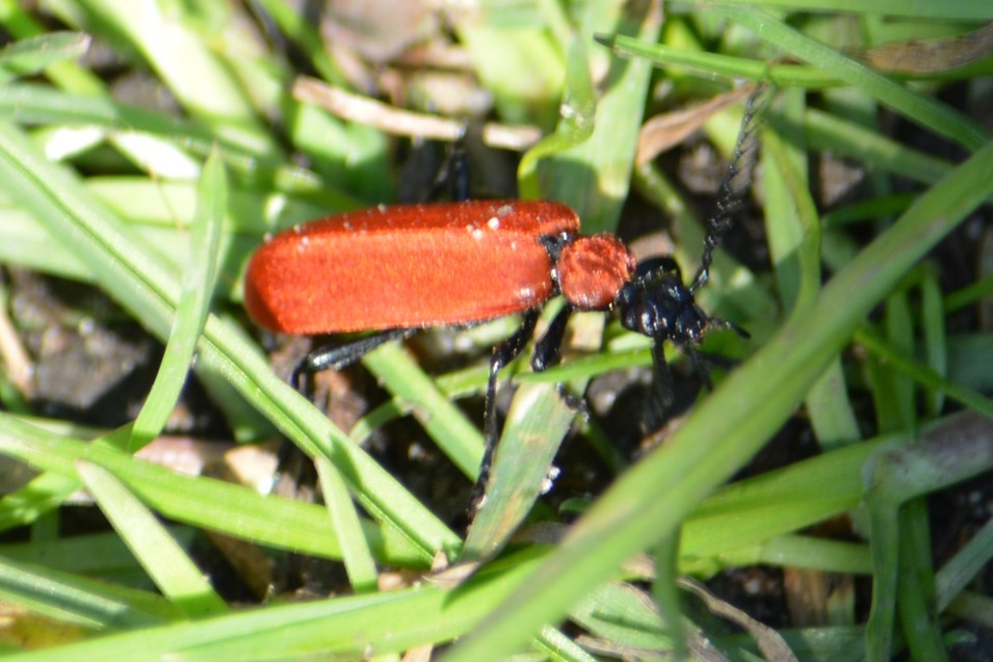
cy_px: 332
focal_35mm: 452
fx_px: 12469
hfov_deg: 4.6
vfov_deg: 3.0
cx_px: 498
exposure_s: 1/125
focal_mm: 300
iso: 200
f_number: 8
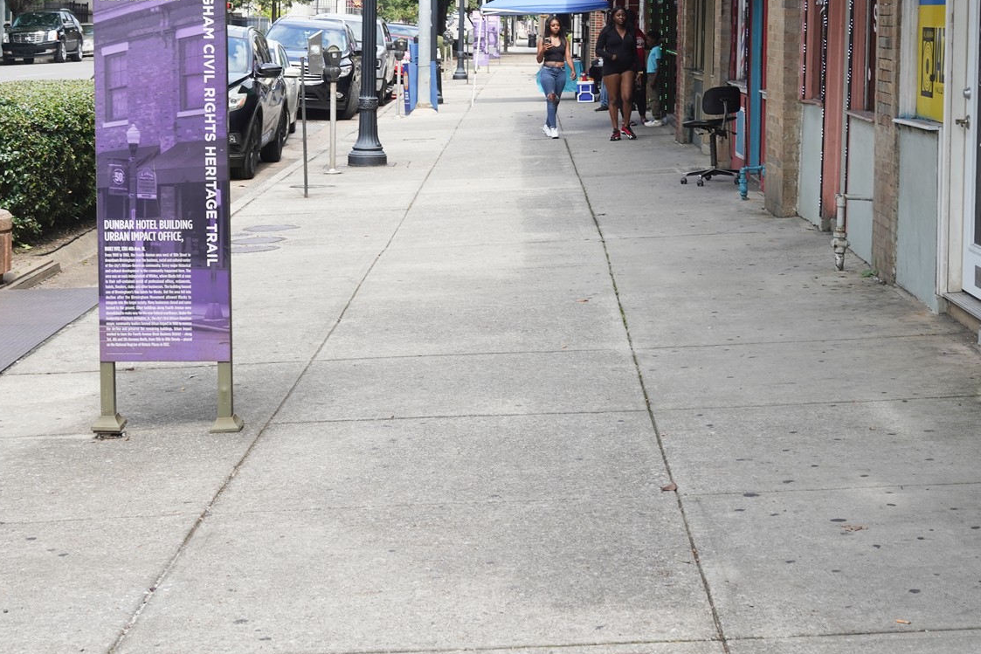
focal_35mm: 73
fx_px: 1989
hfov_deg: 27.7
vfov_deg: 18.4
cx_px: 555
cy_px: 94
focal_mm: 41
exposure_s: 1/100
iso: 400
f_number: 10
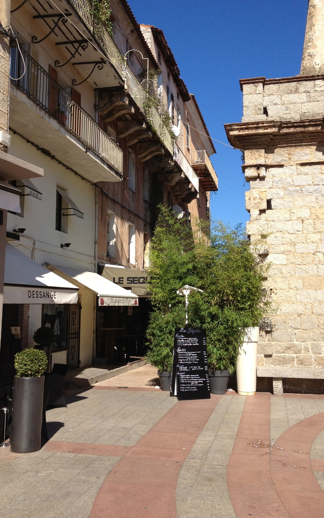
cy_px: 254
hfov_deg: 33.6
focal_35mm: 38
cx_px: 169
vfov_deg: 51.5
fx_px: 537
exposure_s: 1/1534
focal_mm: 4.28
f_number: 2.4
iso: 64
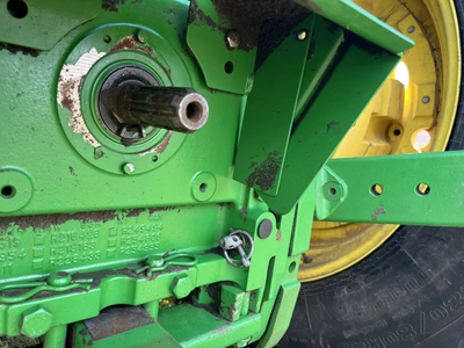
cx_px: 232
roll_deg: -11.9
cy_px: 174
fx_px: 349
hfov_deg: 67.3
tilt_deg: -6.6
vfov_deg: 53.1
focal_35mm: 26
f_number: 1.6
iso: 32
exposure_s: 1/148
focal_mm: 5.1
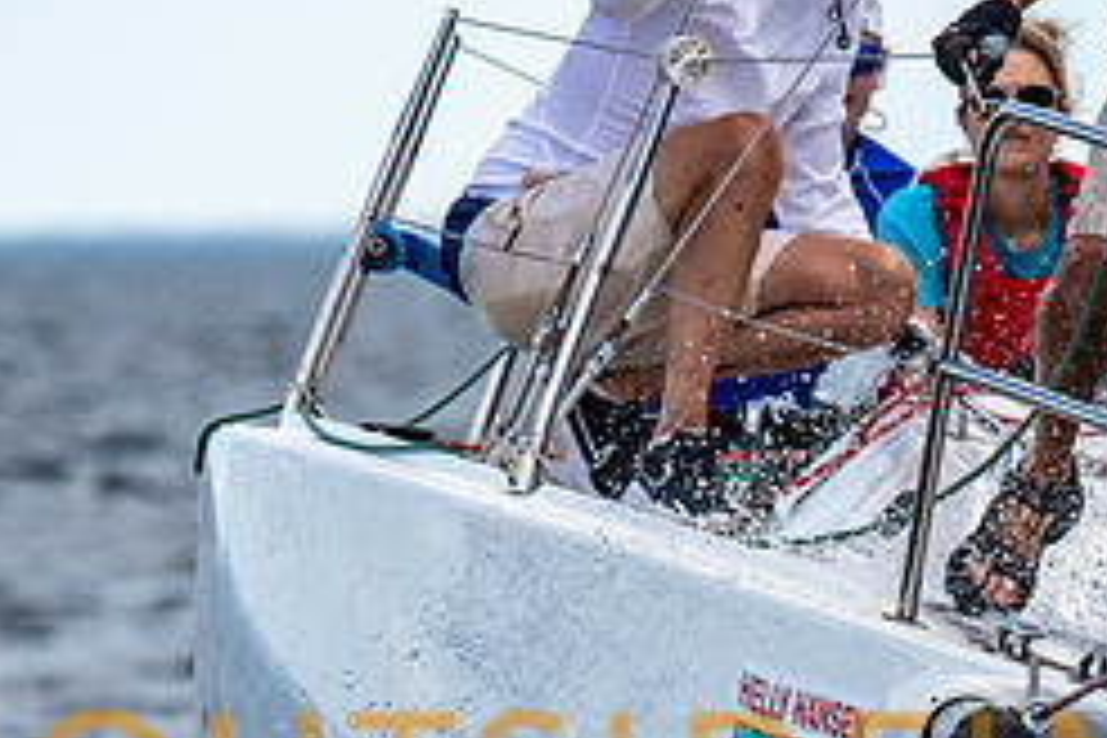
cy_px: 745
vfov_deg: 1.3
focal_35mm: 1097
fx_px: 33730
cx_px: 999
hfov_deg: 1.9
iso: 320
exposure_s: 1/2000
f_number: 5.6
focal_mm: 300
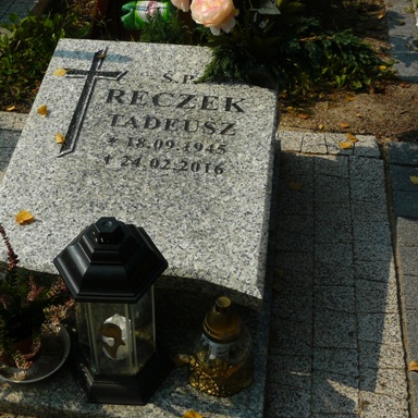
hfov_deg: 31.6
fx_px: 724
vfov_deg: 32.2
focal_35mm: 53
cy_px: 198
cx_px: 103
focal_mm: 6
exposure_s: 1/400
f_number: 7.1
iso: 100
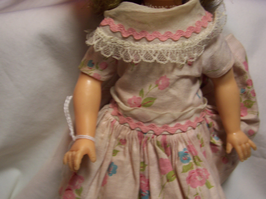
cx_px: 133
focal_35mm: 37
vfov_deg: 38.7
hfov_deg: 50.1
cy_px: 100
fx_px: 284
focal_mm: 5.6
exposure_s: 1/45
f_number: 2.8
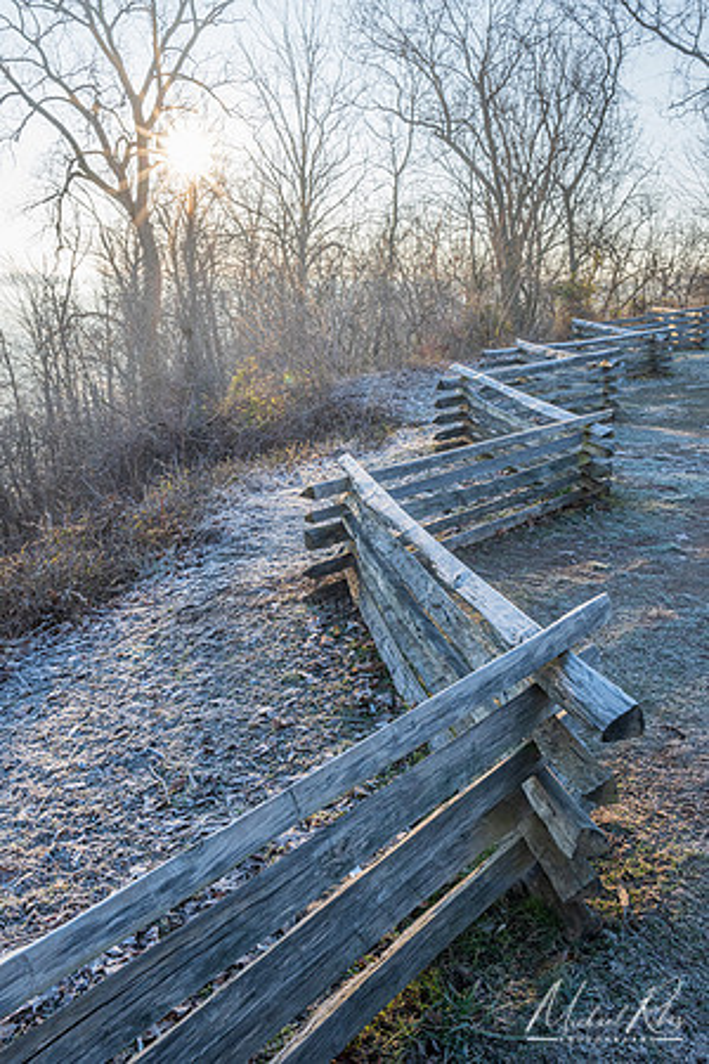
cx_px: 354
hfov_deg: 43.6
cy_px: 532
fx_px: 886
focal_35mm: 30
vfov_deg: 61.9
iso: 400
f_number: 16
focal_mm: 20
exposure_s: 1/100
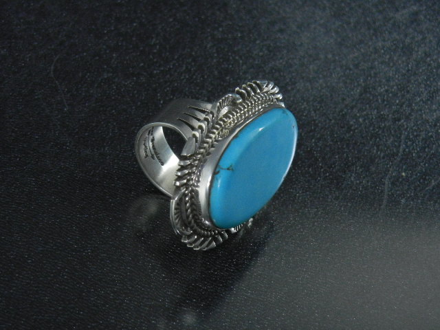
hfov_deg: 25.3
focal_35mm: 77
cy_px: 165
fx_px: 979
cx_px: 220
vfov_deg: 19.1
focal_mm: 13.9
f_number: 8.6
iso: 800
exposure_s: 1/30
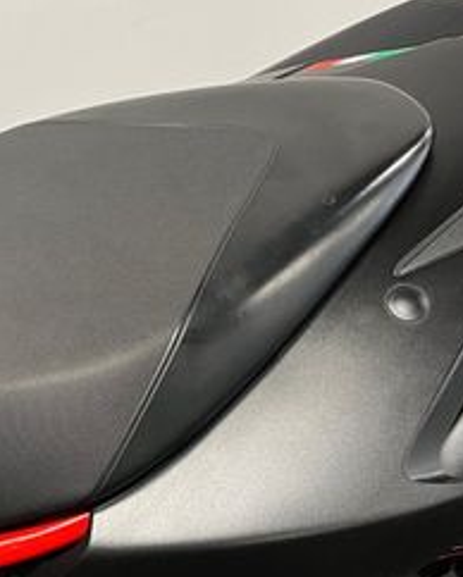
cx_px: 74
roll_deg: +3.5
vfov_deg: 28.2
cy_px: 336
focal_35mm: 67
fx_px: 1146
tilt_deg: -34.4
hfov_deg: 22.4
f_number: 1.6
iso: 125
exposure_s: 1/50
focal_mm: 5.1
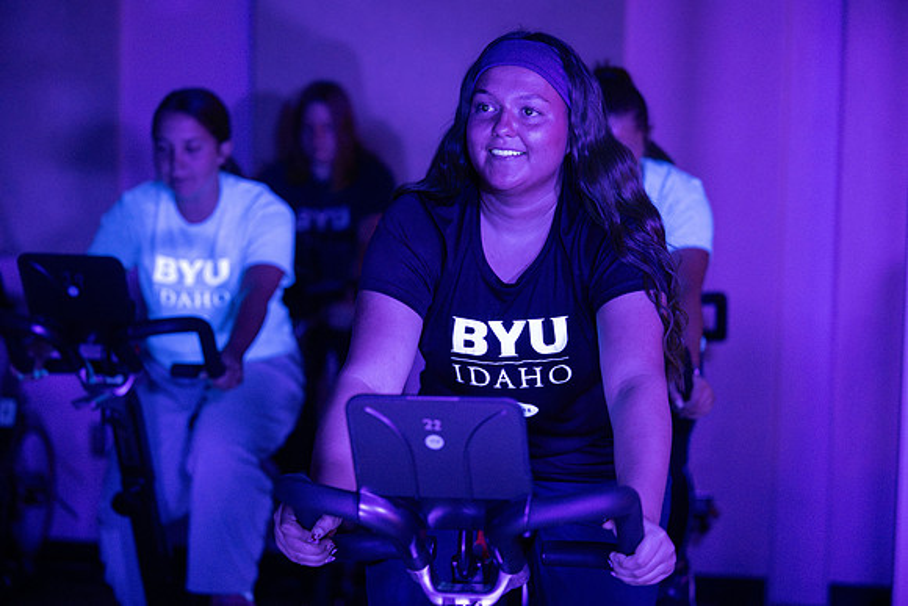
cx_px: 454
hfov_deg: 25.1
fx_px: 2043
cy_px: 303
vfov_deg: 16.9
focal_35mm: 81
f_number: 2.8
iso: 6400
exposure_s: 1/160
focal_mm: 81
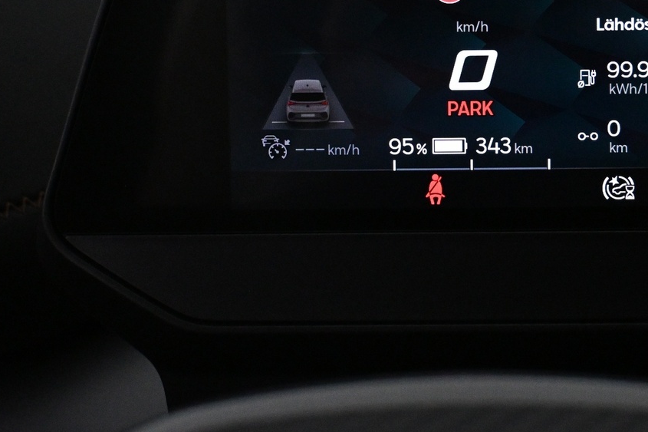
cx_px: 452
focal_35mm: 69
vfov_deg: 19.4
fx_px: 1242
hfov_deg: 29.0
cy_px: 52
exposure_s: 1/250
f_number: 4.2
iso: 4000
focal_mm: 24
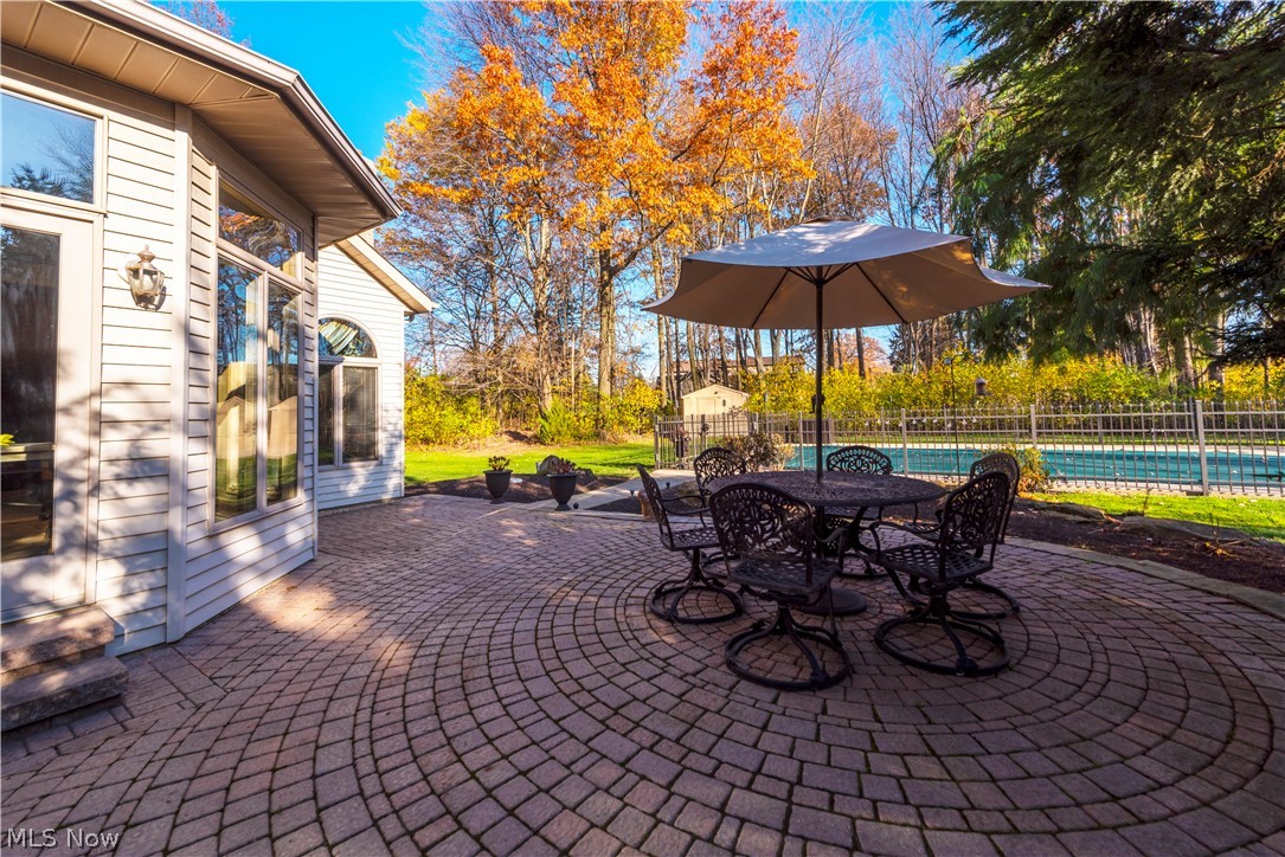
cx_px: 642
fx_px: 500
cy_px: 428
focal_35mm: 14
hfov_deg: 104.2
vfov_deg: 81.2
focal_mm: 14
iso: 200
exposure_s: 1/250
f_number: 9
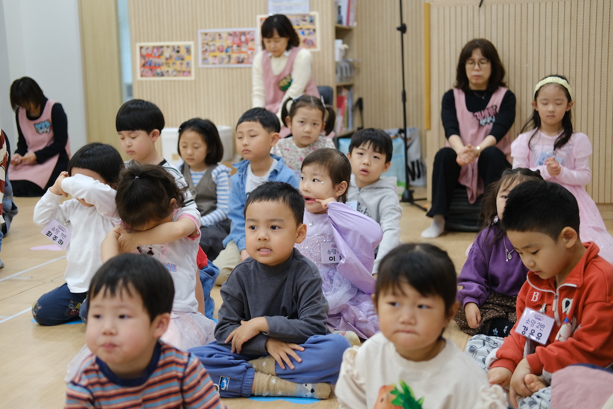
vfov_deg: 25.5
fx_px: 903
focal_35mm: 53
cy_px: 204
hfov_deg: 37.5
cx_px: 306
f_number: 2
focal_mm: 35
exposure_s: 1/125
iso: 800
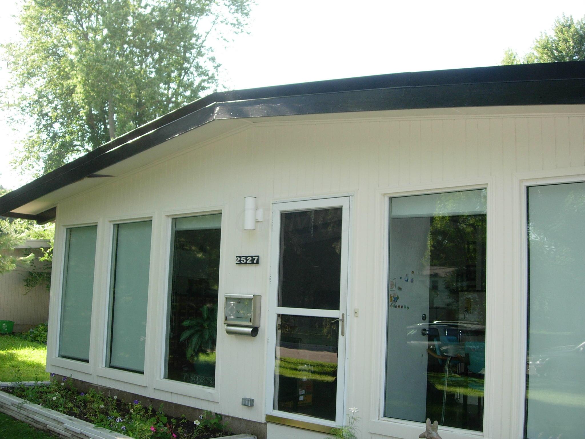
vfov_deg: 37.7
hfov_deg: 49.0
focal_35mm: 38
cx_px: 292
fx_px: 642
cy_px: 220
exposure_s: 1/222
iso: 79
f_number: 2.8
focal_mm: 7.8
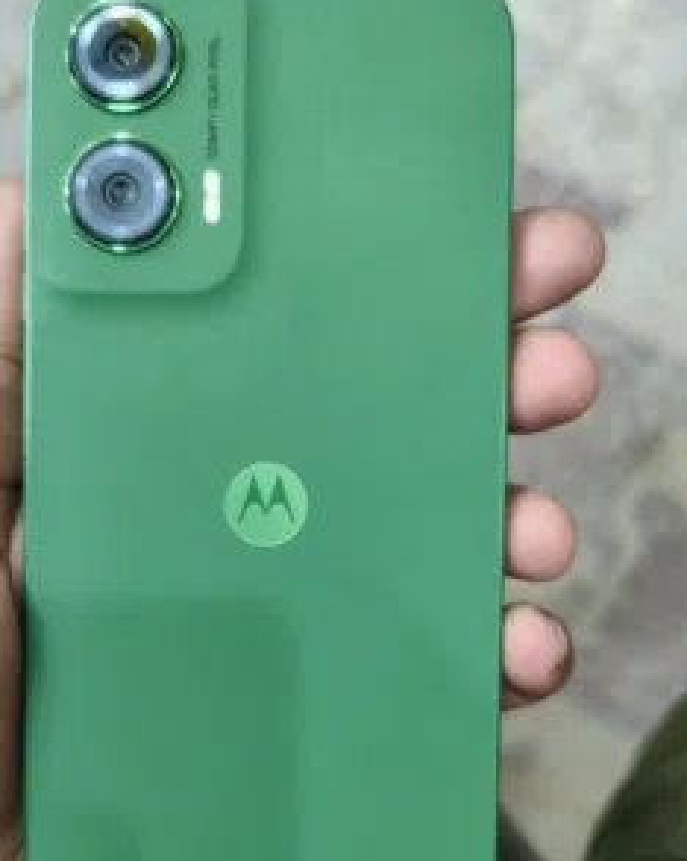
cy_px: 485
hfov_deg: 45.6
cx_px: 299
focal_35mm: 32
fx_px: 814
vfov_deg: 55.5
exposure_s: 1/60
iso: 630
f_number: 1.8
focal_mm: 5.56
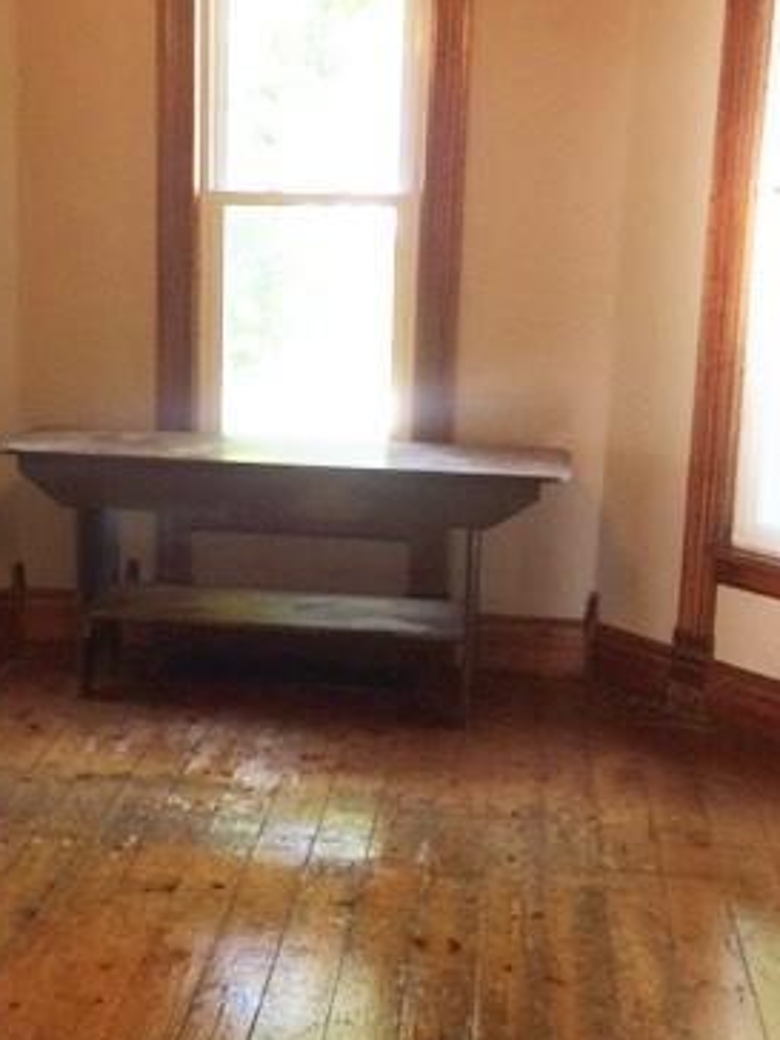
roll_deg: -0.9
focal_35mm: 51
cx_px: 237
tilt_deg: -10.5
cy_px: 477
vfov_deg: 37.5
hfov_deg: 28.3
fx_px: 1532
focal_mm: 4.15
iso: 64
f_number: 2.2
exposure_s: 1/15
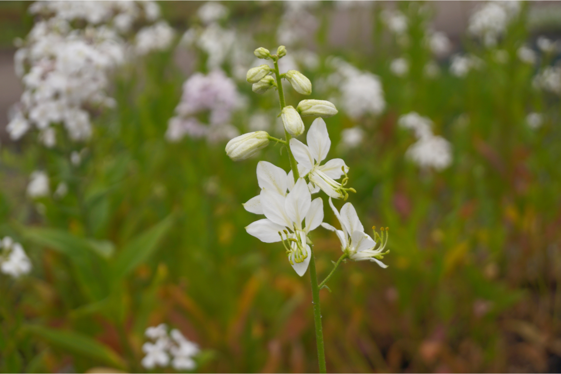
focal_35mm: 82
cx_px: 280
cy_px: 187
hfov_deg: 24.6
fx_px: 1286
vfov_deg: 16.6
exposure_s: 1/100
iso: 125
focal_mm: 55
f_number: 5.6
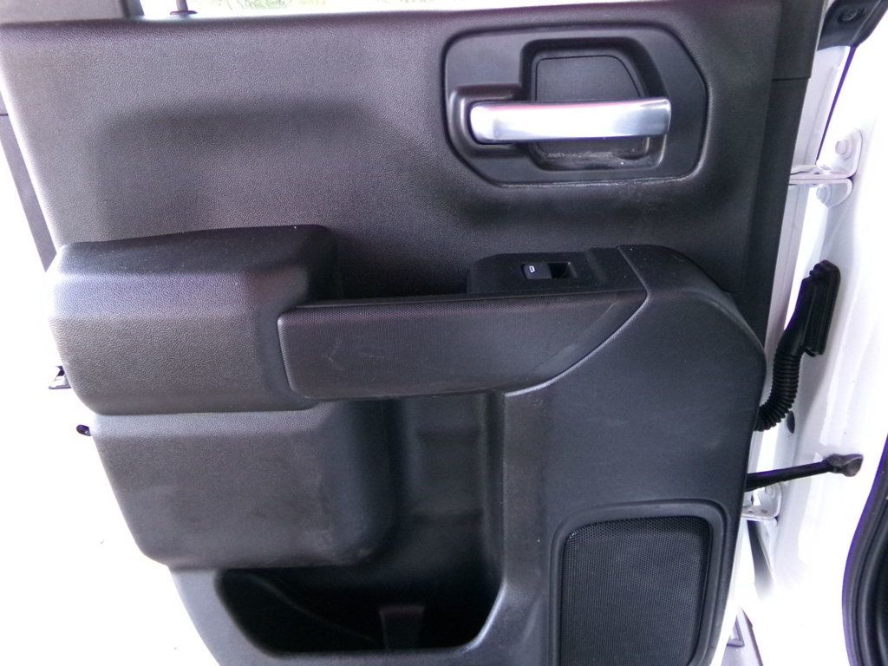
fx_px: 616
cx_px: 444
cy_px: 333
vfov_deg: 56.8
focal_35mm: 24
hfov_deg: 71.6
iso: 800
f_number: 3.7
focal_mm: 4.3
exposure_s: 1/60
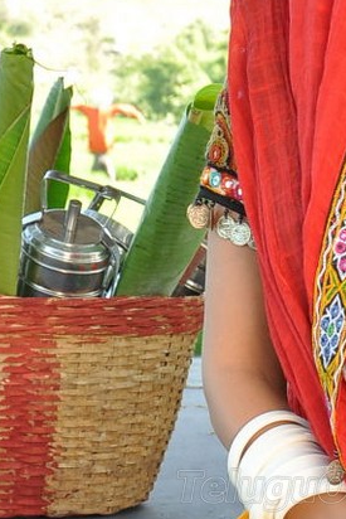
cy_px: 450
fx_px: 2261
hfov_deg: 8.6
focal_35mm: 157
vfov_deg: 13.0
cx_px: 489
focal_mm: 28
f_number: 5.6
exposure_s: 1/125
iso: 500
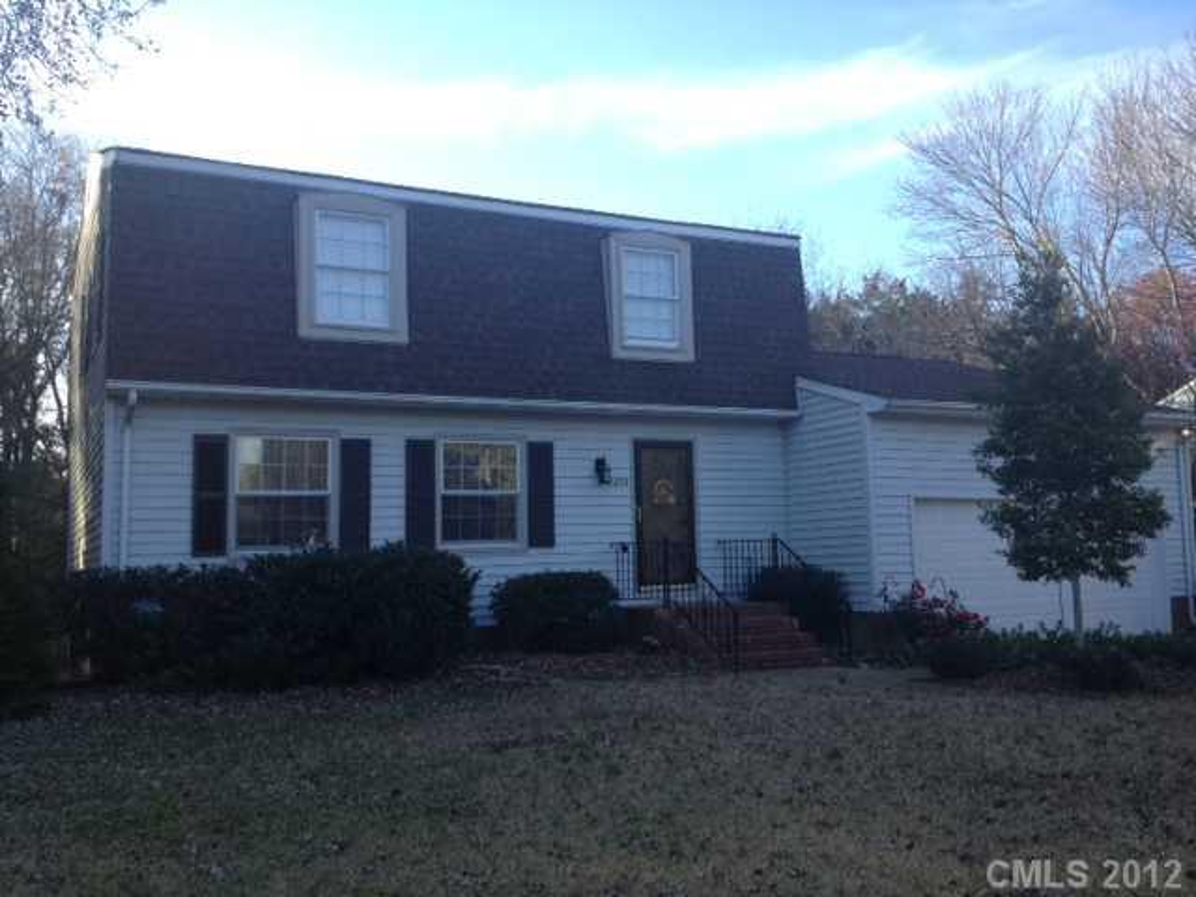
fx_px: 1209
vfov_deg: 40.7
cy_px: 448
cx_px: 598
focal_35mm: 35
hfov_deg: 52.6
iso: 50
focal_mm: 4.28
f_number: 2.4
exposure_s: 1/428
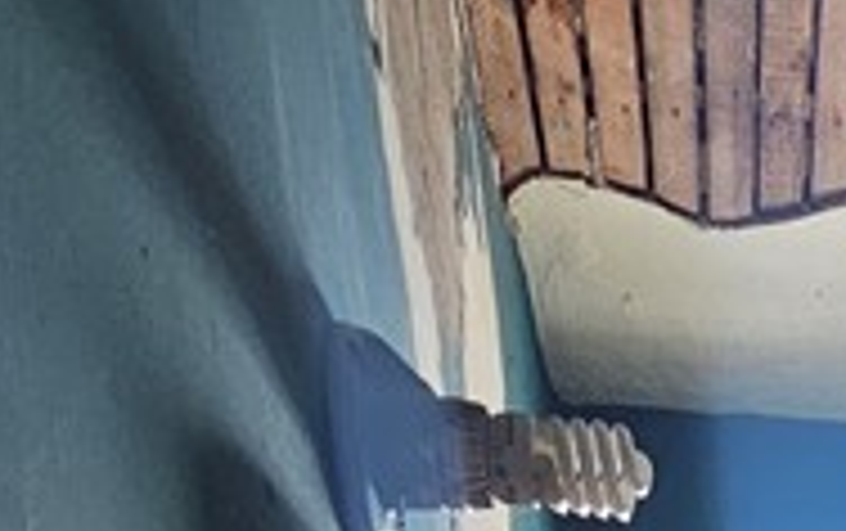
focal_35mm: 75
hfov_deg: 24.5
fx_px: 1731
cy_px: 1616
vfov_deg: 11.0
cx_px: 1053
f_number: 2.2
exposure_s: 1/77
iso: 80
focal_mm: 2.2
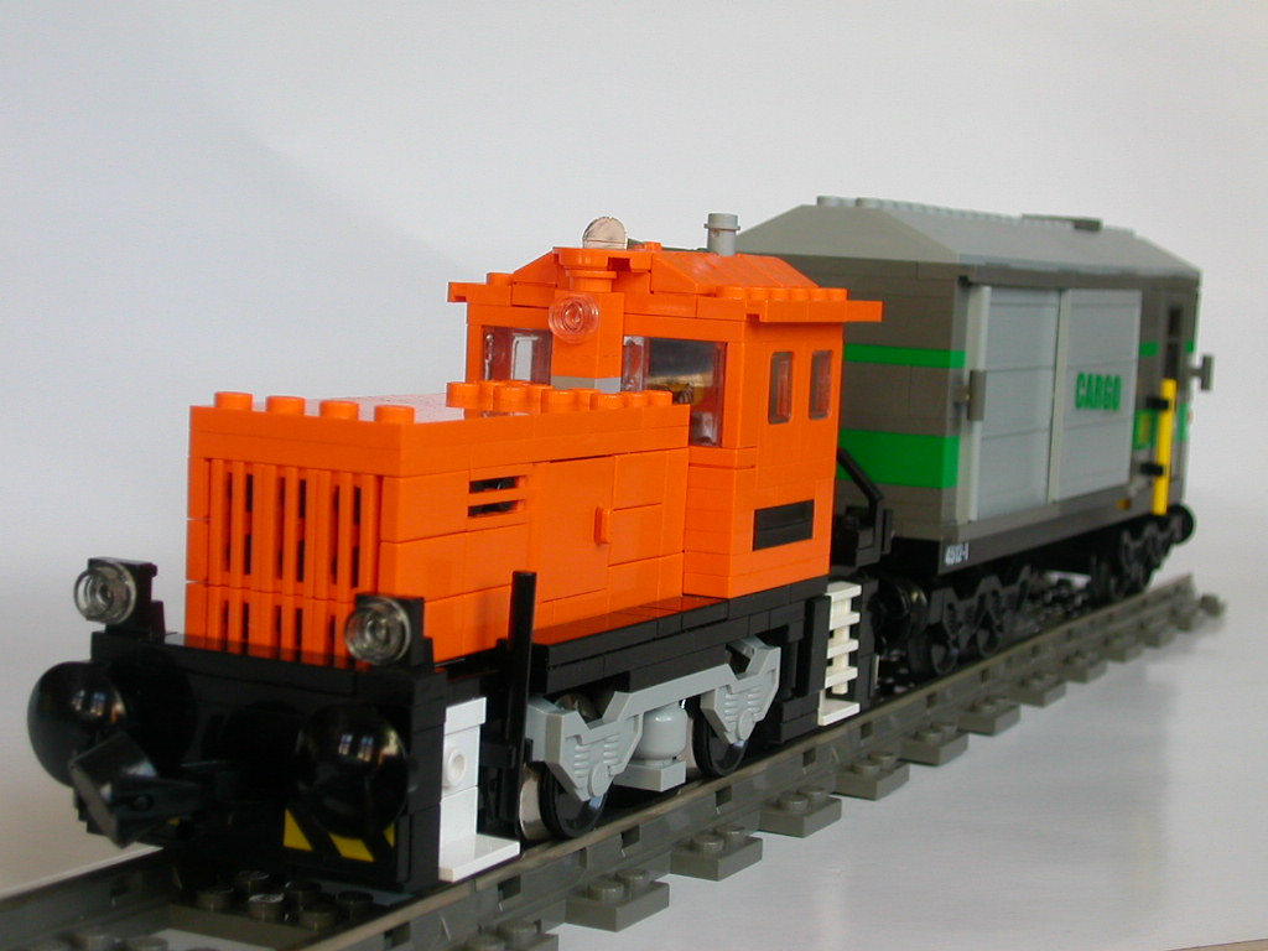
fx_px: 2344
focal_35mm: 64
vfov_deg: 22.9
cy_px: 476
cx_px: 634
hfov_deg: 30.3
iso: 100
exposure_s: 1/74.2
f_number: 3.5
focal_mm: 9.7
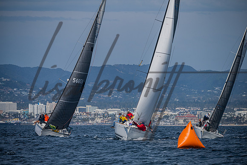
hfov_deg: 7.1
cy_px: 82
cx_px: 124
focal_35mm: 290
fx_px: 1990
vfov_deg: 4.7
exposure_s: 1/5000
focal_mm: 290
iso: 320
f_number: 6.3
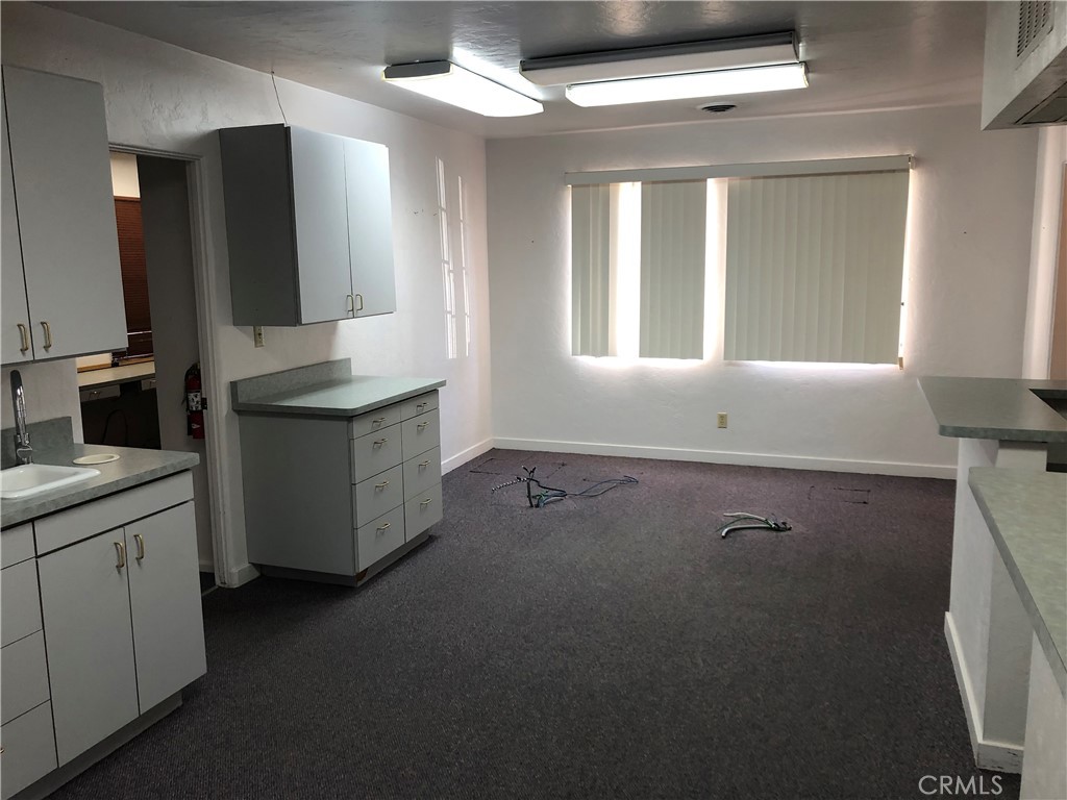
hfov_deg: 63.4
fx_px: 863
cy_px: 400
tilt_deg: -7.6
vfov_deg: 49.7
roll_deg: +1.7
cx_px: 534
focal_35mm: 28
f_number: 1.8
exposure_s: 1/40
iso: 32
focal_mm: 4
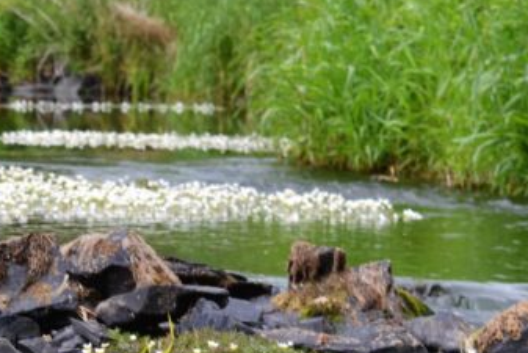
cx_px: 27
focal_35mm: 228
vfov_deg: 6.0
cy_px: 380
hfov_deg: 9.0
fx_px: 3345
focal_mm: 50
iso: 160
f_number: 5.6
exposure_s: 1/125
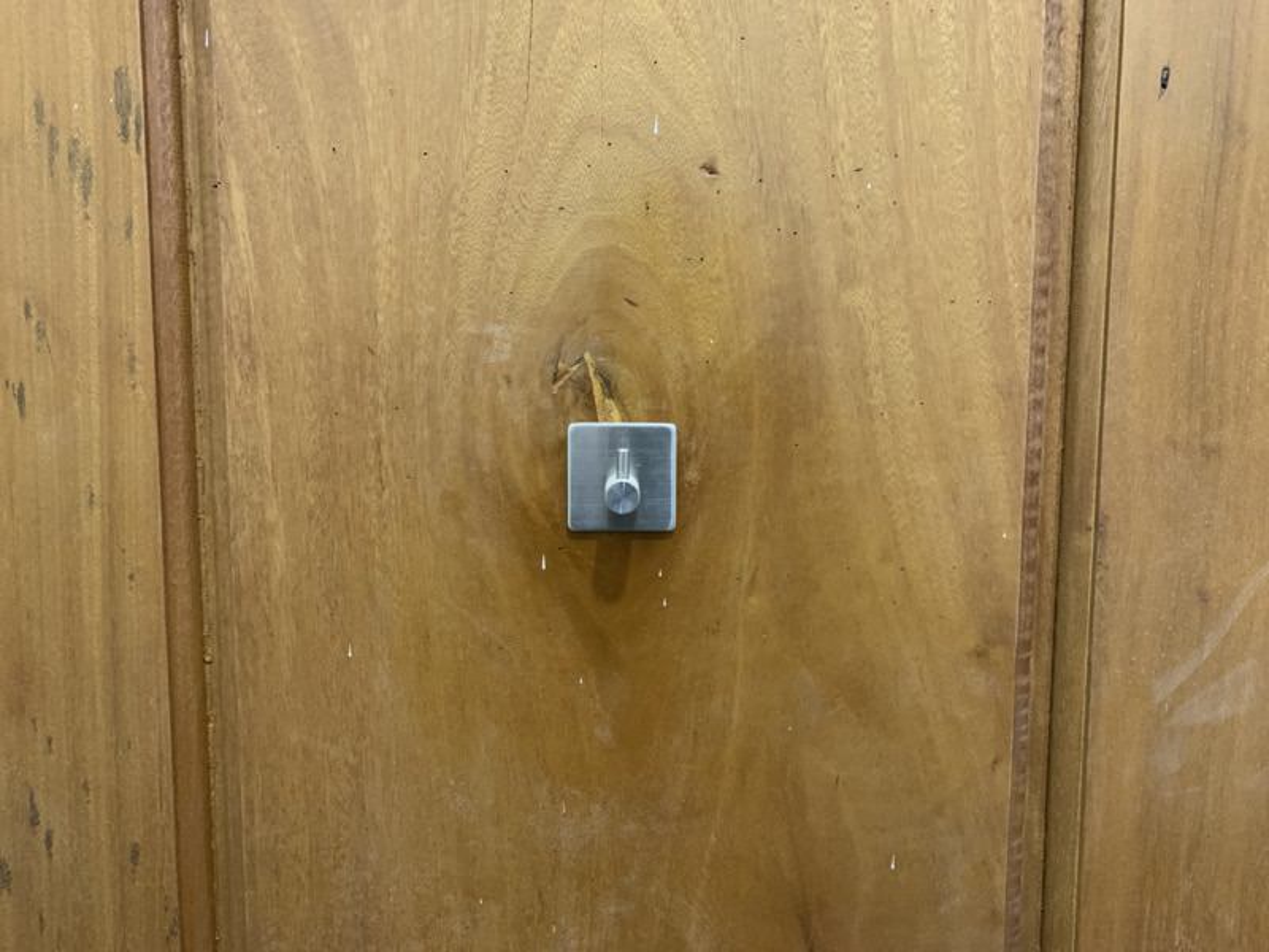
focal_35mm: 26
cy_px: 476
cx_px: 634
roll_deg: -0.3
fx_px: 953
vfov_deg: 53.1
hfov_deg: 67.3
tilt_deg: -5.4
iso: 400
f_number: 1.8
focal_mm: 4.25
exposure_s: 1/33
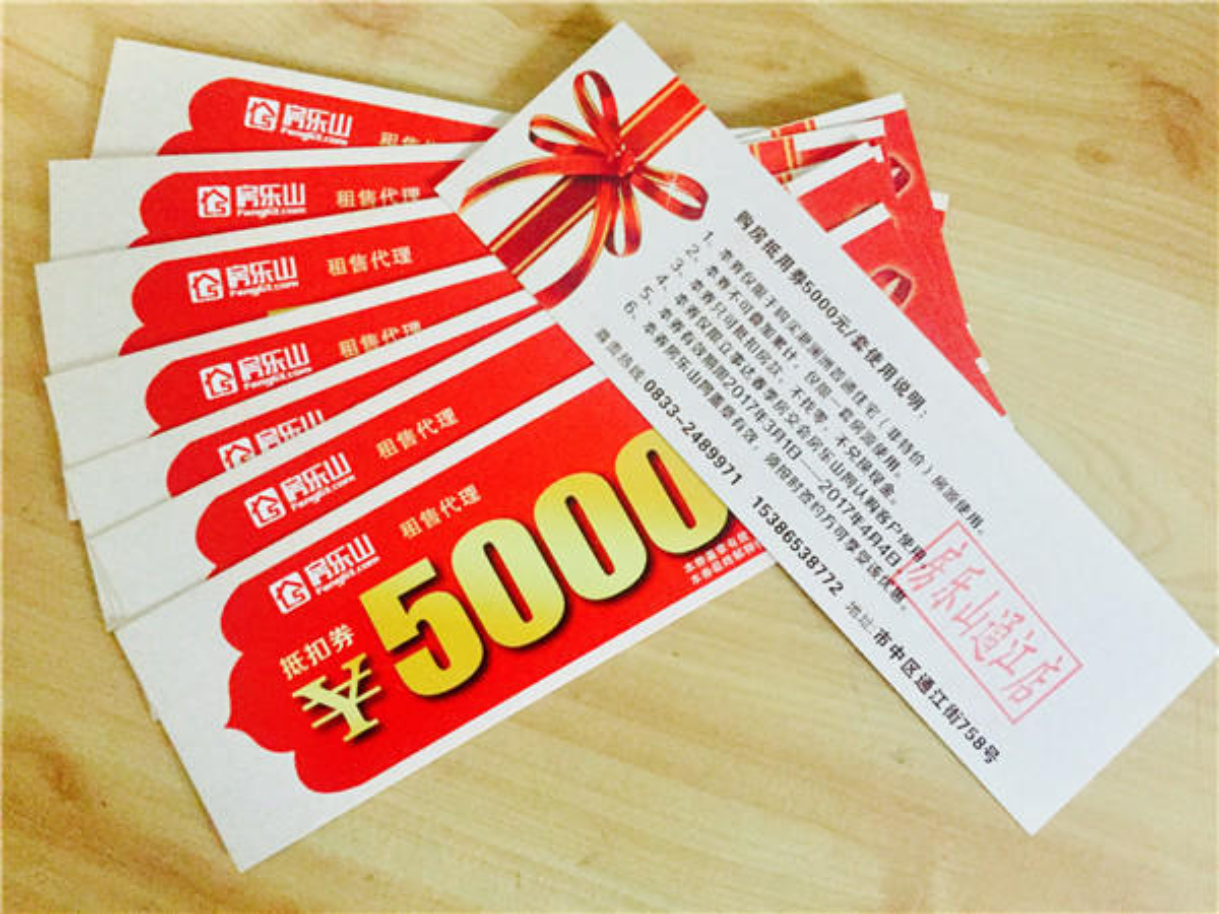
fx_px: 1021
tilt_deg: -83.7
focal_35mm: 29
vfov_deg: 48.2
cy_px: 457
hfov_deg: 61.7
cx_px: 610
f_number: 2.2
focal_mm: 4.15
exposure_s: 1/17
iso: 500
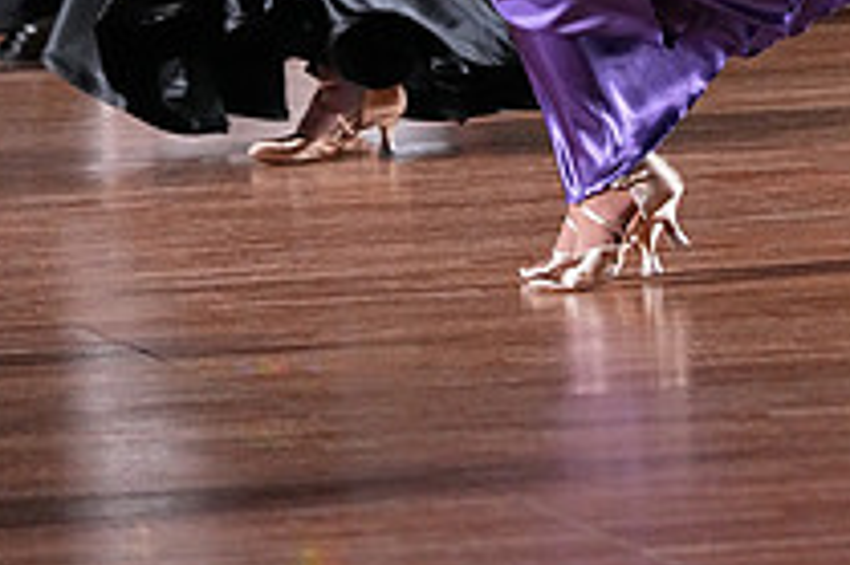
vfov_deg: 2.5
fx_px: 13094
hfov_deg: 3.7
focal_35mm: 555
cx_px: 726
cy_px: -472
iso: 8000
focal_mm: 200
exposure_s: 1/400
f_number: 5
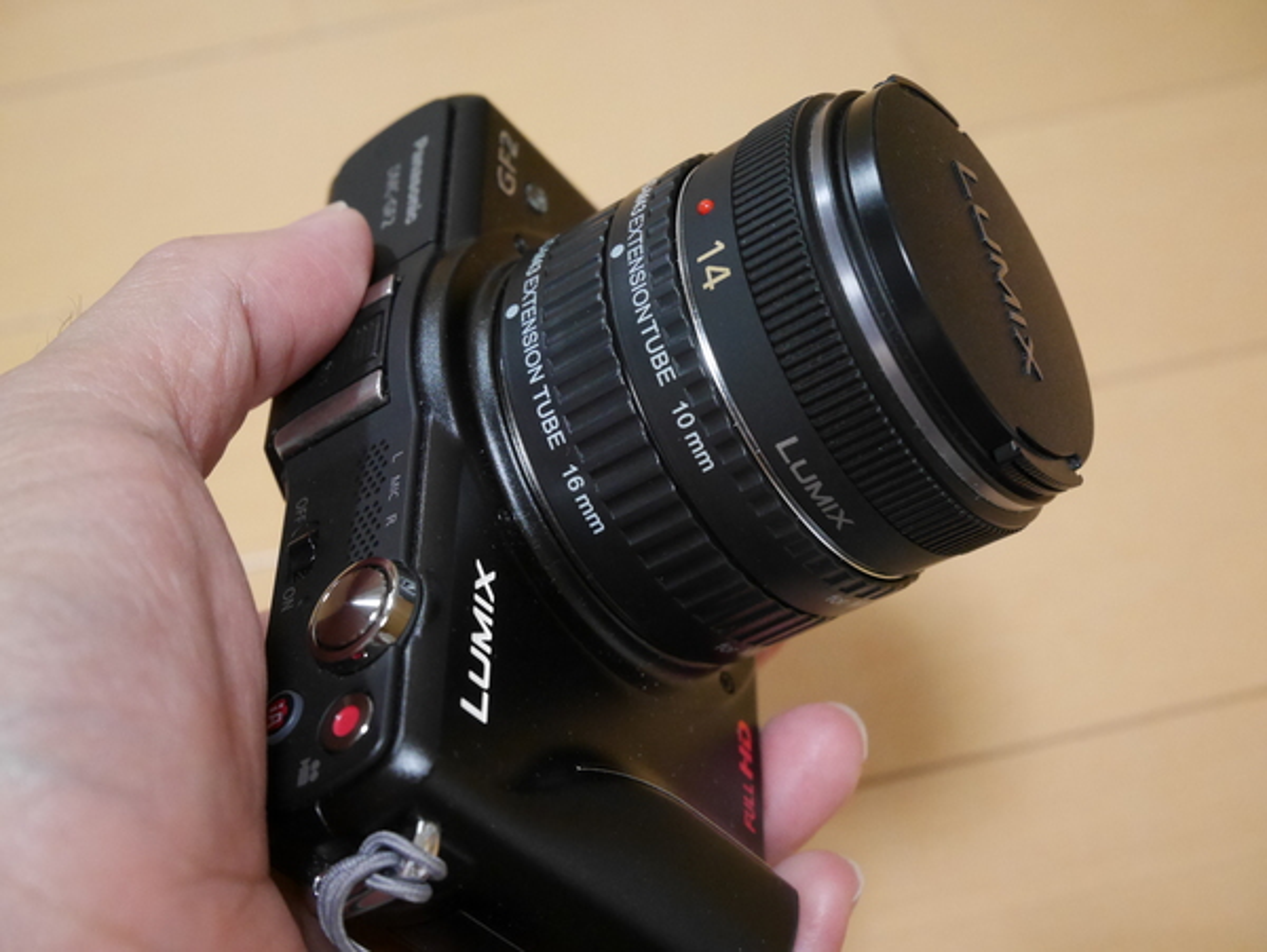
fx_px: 2051
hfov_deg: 34.3
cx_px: 634
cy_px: 476
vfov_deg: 26.1
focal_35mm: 56
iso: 3200
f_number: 5.4
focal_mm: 28
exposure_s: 1/50
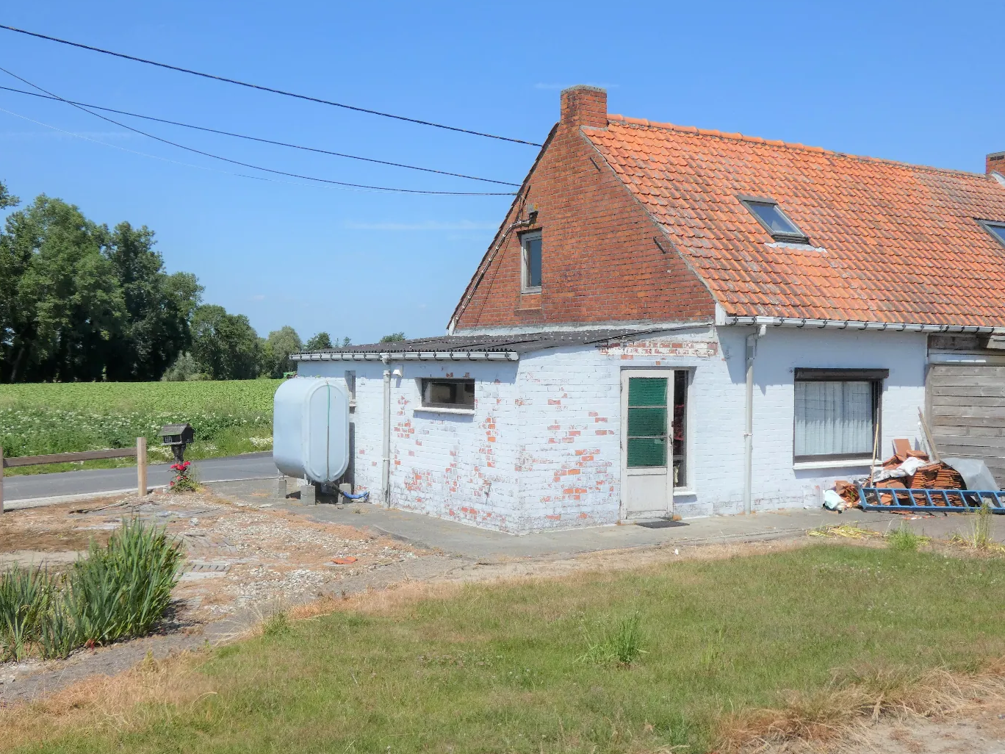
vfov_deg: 36.0
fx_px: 1161
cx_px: 514
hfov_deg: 46.8
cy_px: 387
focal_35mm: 40
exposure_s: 1/800
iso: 80
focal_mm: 6.8
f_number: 4.5
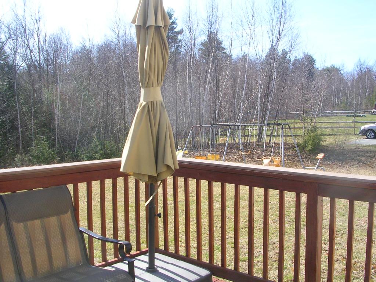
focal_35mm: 38
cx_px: 188
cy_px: 141
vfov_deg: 37.7
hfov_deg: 49.0
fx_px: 413
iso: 50
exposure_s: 1/115
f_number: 5.6
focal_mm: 5.8
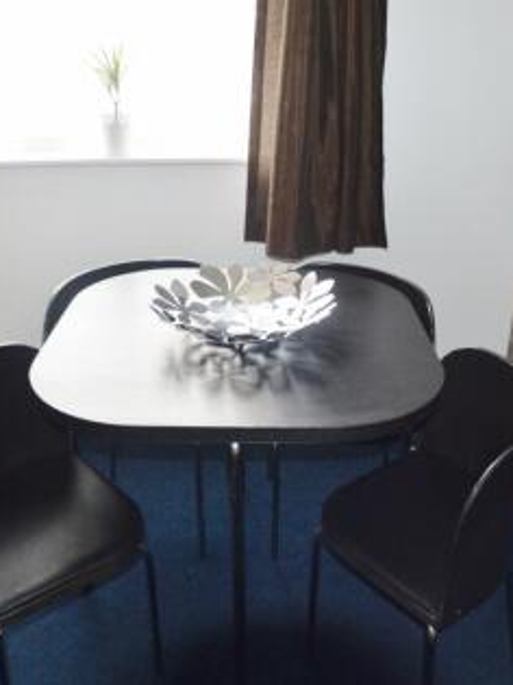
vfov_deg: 39.7
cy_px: 342
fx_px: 949
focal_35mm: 48
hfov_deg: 30.2
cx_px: 283
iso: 450
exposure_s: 1/60
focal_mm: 22
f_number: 3.8
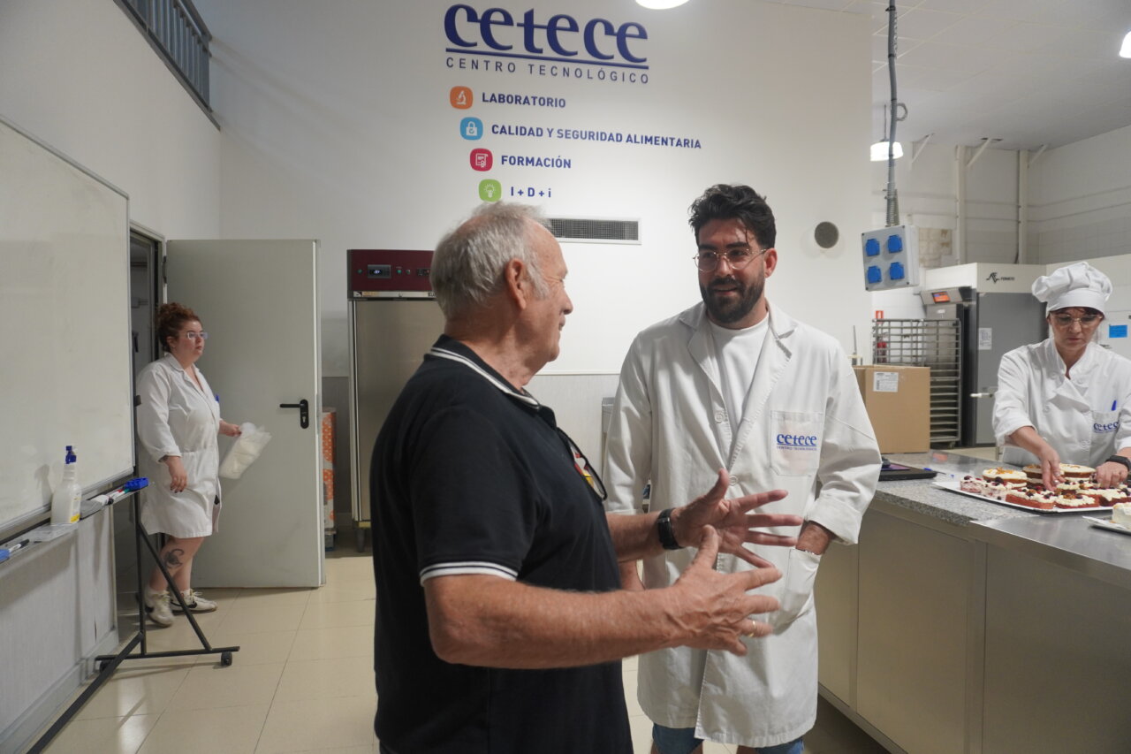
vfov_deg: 53.1
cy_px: 377
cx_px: 566
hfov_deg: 73.8
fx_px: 754
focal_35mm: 24
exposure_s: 1/160
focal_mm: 16
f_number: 4
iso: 640
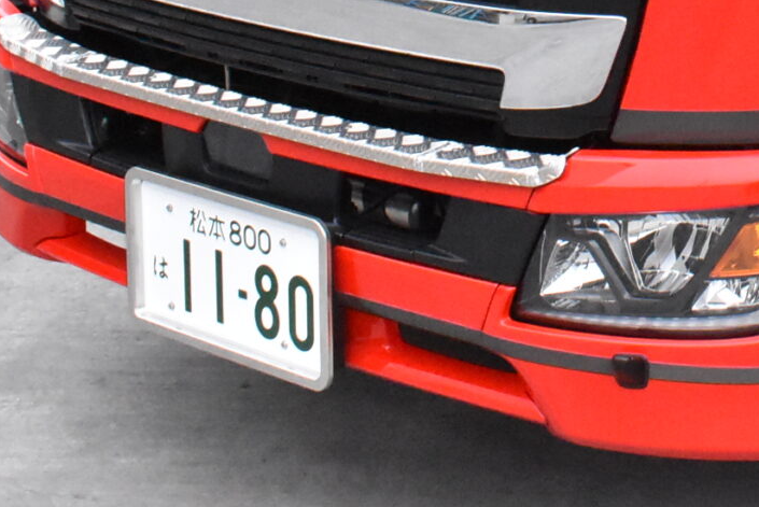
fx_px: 2299
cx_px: 875
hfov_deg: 17.9
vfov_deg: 12.0
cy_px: -277
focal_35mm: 109
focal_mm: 20
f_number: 14
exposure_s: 1/800
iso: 6400
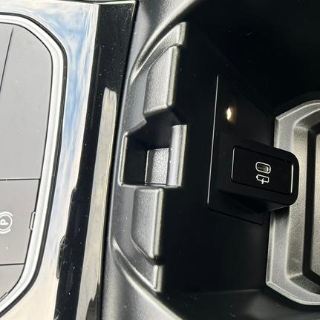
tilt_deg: -73.4
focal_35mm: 63
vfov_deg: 27.3
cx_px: 440
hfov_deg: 23.4
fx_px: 659
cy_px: 158
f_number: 1.78
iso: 200
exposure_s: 1/71
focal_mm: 6.76
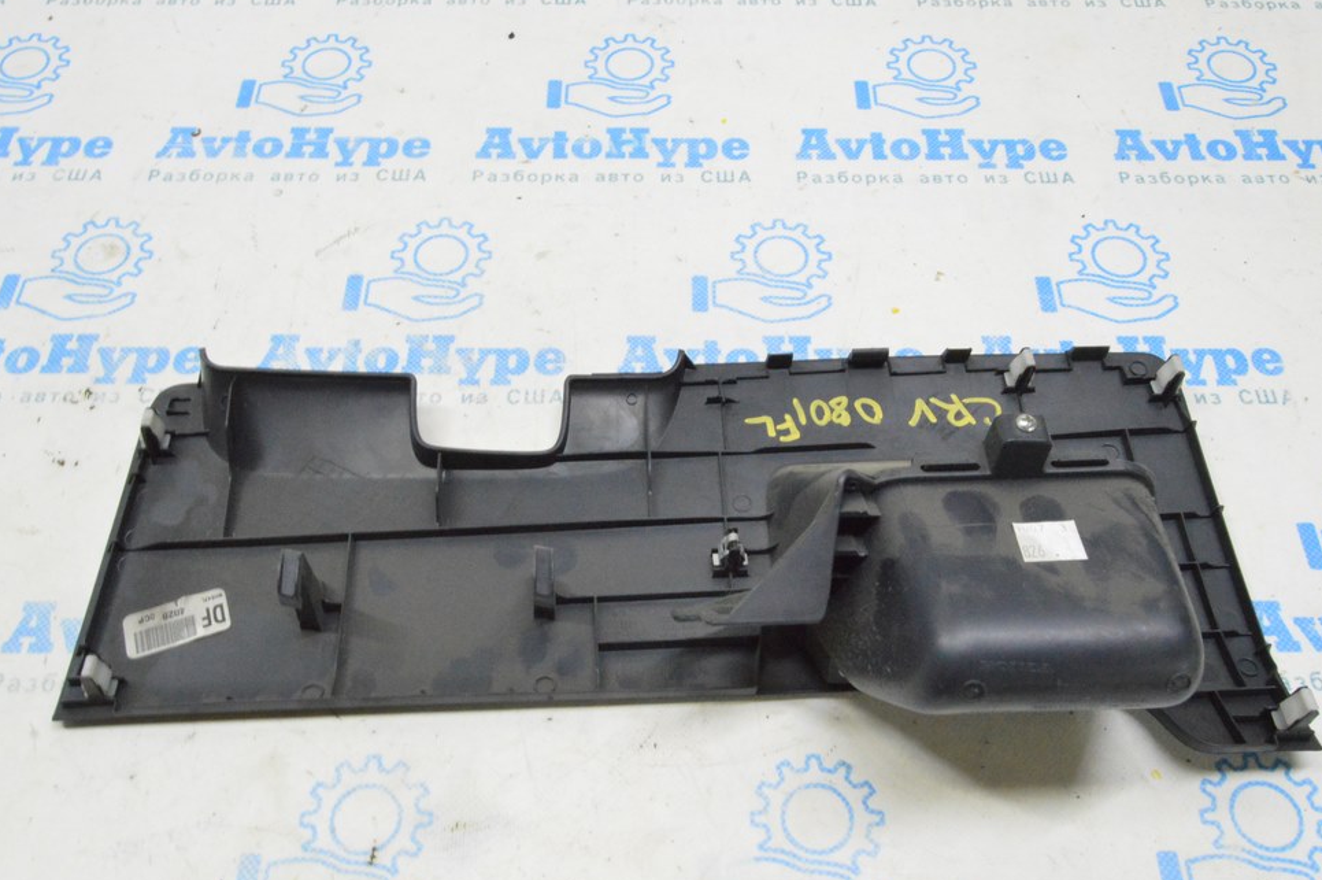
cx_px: 674
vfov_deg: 37.8
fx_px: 1284
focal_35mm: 35
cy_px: 445
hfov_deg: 54.5
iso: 6400
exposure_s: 1/15
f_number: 20
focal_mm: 22
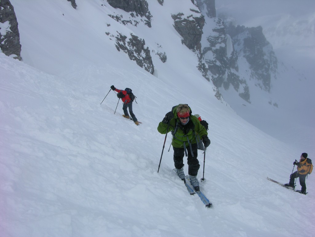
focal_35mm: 35
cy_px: 118
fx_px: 318
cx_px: 158
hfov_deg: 52.6
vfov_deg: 40.7
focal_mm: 8.9
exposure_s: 1/330
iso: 50
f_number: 7.1
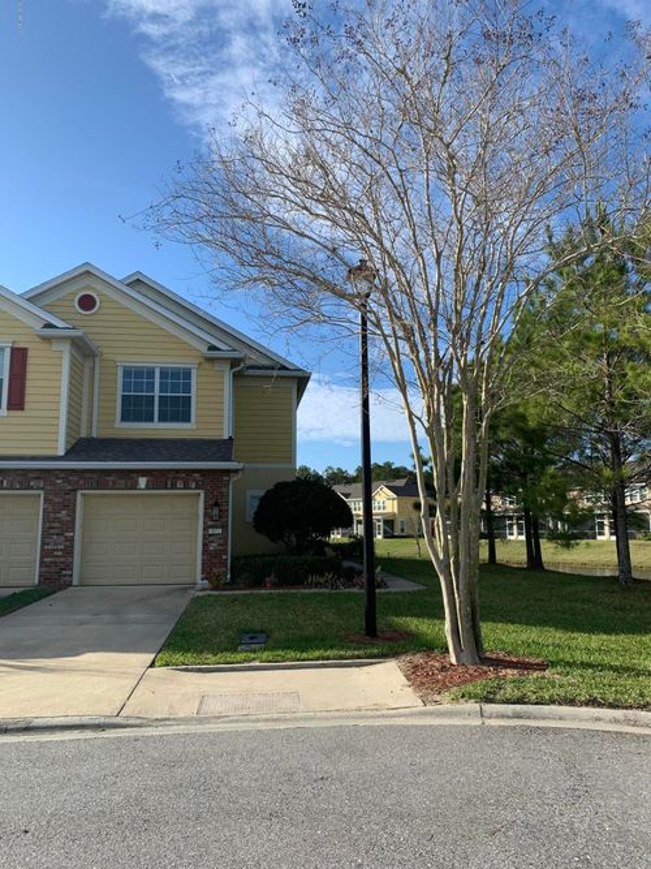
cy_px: 434
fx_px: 652
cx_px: 326
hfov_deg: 53.0
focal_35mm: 26
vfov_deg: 67.3
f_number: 1.8
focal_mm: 4.25
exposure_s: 1/1689
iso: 25
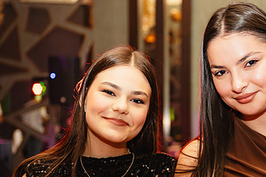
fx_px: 598
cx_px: 211
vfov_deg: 16.7
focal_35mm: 81
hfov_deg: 24.7
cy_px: 138
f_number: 2.8
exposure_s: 1/200
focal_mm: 41
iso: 1250
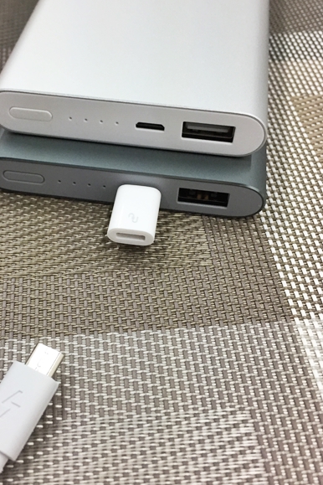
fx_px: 525
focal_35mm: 39
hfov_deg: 34.0
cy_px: 242
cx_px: 115
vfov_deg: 49.6
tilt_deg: -49.0
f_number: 2.2
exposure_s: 1/33
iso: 80
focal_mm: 4.15
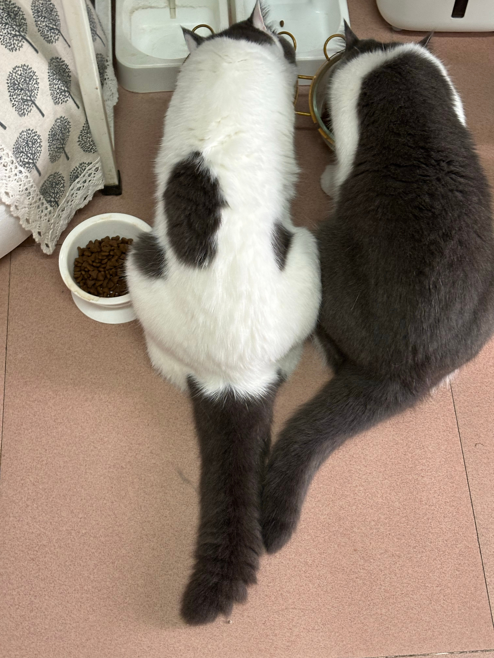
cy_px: 329
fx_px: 989
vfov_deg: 36.8
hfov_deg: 28.0
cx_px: 247
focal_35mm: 52
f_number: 1.6
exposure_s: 1/33
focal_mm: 5.96
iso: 200
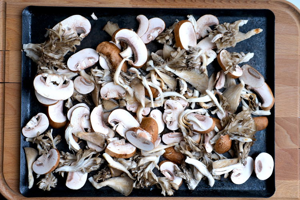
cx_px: 150
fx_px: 375
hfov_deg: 43.6
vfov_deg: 29.9
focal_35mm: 45
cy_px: 100
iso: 125
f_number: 2.8
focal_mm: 30
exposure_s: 1/56
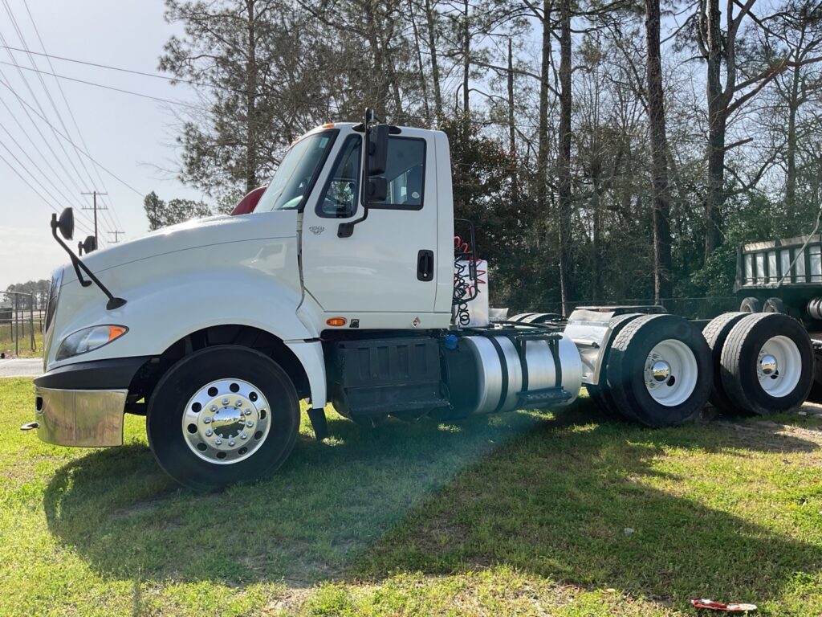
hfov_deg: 61.7
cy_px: 308
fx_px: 689
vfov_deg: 48.2
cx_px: 411
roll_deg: -0.7
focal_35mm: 29
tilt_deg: -0.6
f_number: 1.8
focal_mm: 3
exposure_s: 1/997
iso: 16
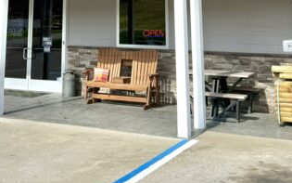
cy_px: -59
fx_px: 493
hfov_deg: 32.6
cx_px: 88
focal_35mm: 62
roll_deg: -1.6
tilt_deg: +9.2
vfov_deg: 19.3
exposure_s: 1/3021
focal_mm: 6.76
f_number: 1.78
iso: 100
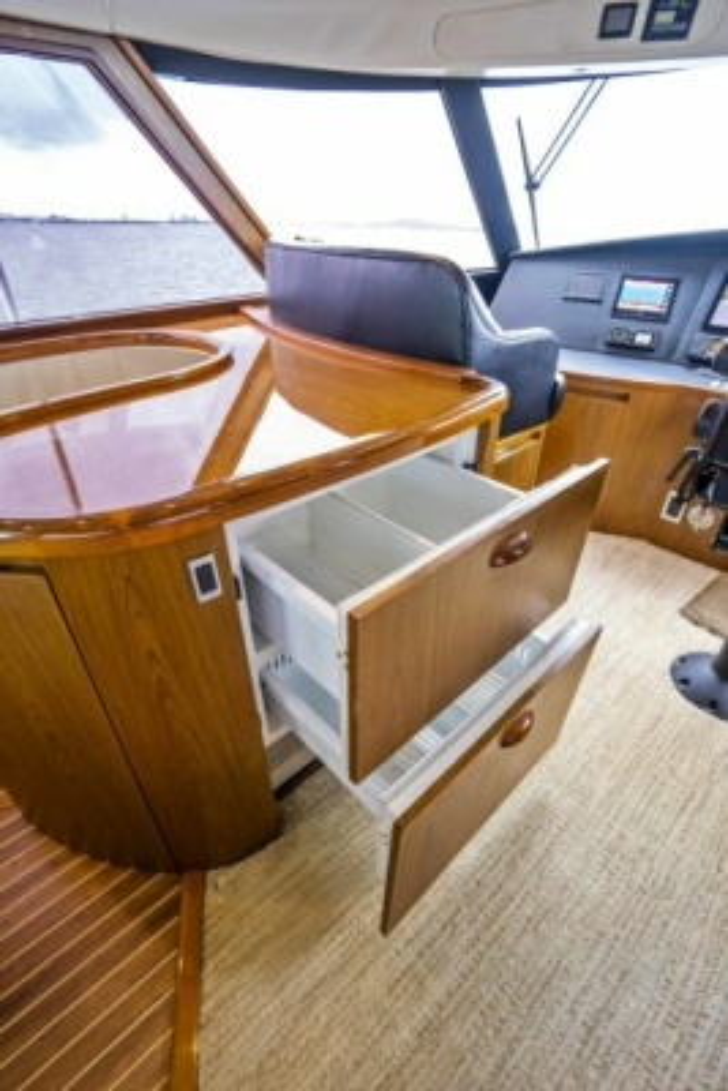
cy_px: 546
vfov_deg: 96.7
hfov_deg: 73.8
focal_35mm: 16
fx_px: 485
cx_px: 364
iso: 80
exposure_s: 1/5
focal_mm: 16
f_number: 4.5
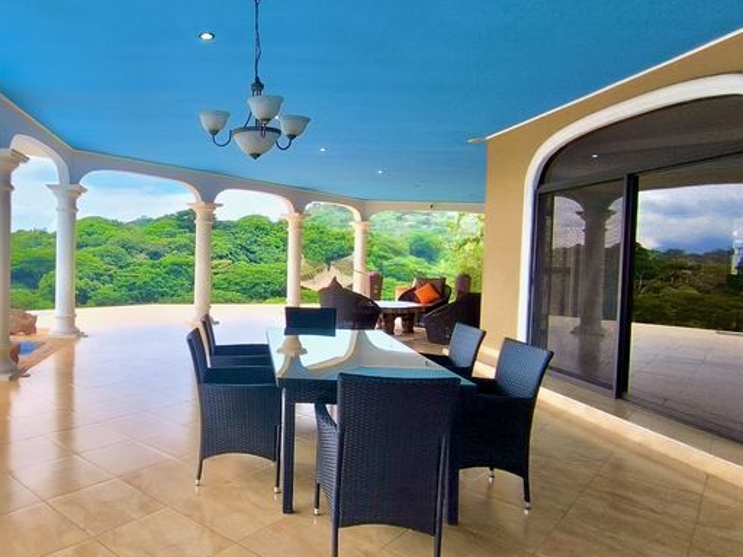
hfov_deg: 65.5
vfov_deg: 54.9
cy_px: 277
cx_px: 193
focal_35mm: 25
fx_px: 537
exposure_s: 1/414
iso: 50
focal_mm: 1.65
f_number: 2.2
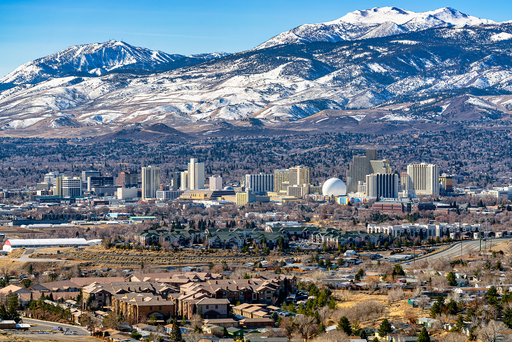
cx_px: 256
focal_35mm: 135
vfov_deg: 10.2
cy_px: 171
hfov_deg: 15.2
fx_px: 1920
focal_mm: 135
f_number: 7.1
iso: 100
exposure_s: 1/500
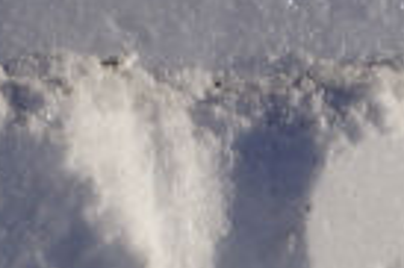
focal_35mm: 439
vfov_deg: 3.1
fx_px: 4921
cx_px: 581
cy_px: 801
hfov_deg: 4.7
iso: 100
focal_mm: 40
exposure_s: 1/125
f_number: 11
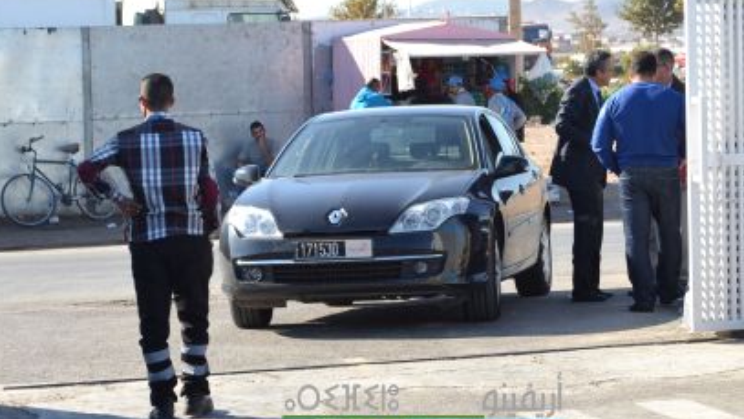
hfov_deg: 15.8
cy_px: 176
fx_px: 2680
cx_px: 428
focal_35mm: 136
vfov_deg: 8.9
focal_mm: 55
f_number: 7.1
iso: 100
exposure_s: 1/200
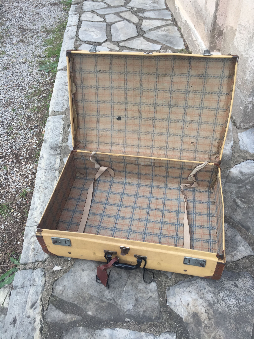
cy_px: 170
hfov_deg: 48.2
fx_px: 284
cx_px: 127
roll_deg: +2.8
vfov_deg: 61.7
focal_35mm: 29
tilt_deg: -44.7
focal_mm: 4.15
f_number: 2.2
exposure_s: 1/104
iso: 32
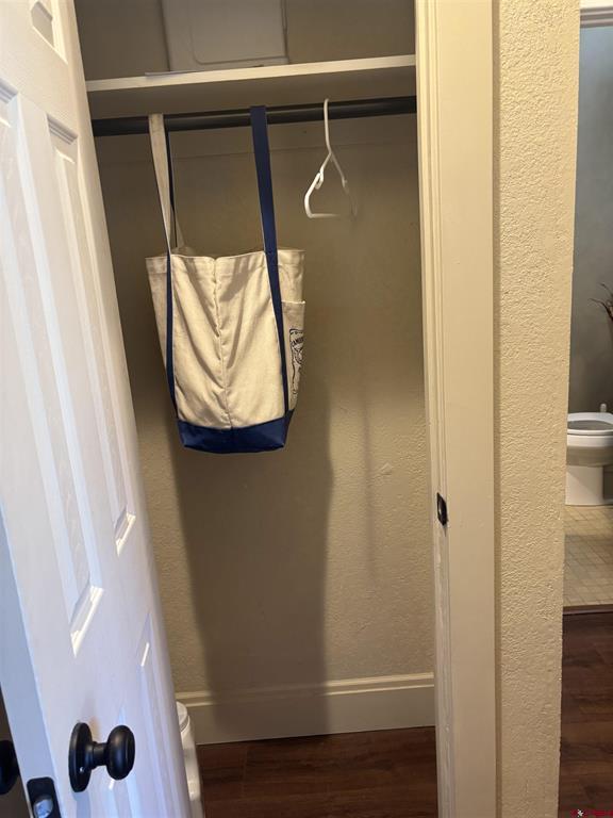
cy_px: 409
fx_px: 614
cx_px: 306
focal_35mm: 26
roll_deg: +4.7
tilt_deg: -11.7
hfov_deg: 53.1
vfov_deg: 67.3
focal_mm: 5.96
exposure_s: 1/60
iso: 200
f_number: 1.6
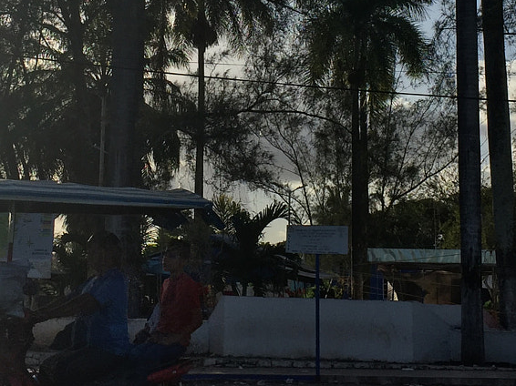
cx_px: 219
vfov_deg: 17.6
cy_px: 17
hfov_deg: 23.8
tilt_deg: +13.5
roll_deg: -0.9
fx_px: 1222
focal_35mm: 82
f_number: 2.2
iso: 32
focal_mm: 4.15
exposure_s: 1/4950
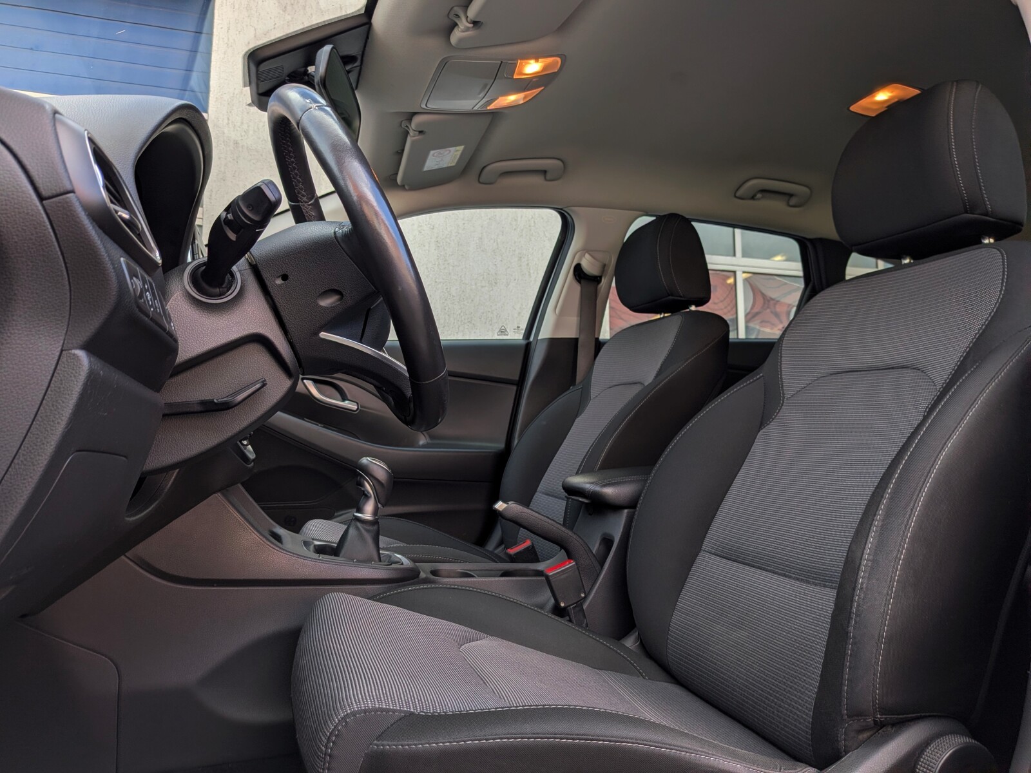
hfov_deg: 71.6
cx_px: 516
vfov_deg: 56.8
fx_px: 715
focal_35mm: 24
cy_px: 386
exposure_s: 1/488
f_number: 1.7
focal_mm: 4.53
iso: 31
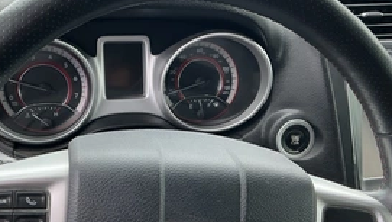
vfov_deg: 26.6
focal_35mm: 45
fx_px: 468
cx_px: 155
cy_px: 112
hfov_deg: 45.2
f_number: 1.8
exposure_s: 1/122
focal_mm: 3
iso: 25
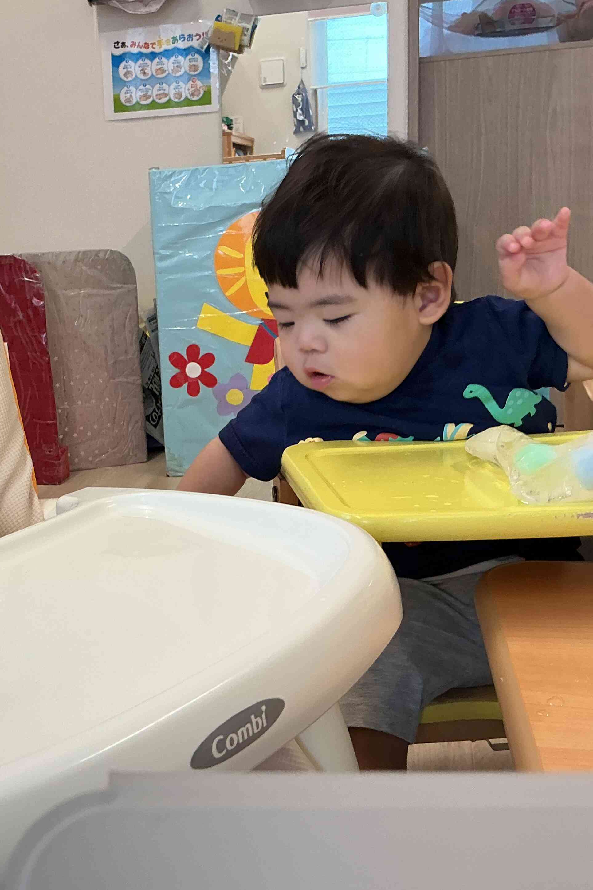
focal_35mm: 42
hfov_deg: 31.0
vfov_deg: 46.4
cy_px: 444
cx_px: 113
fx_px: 1038
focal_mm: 3
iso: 50
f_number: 1.8
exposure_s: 1/120
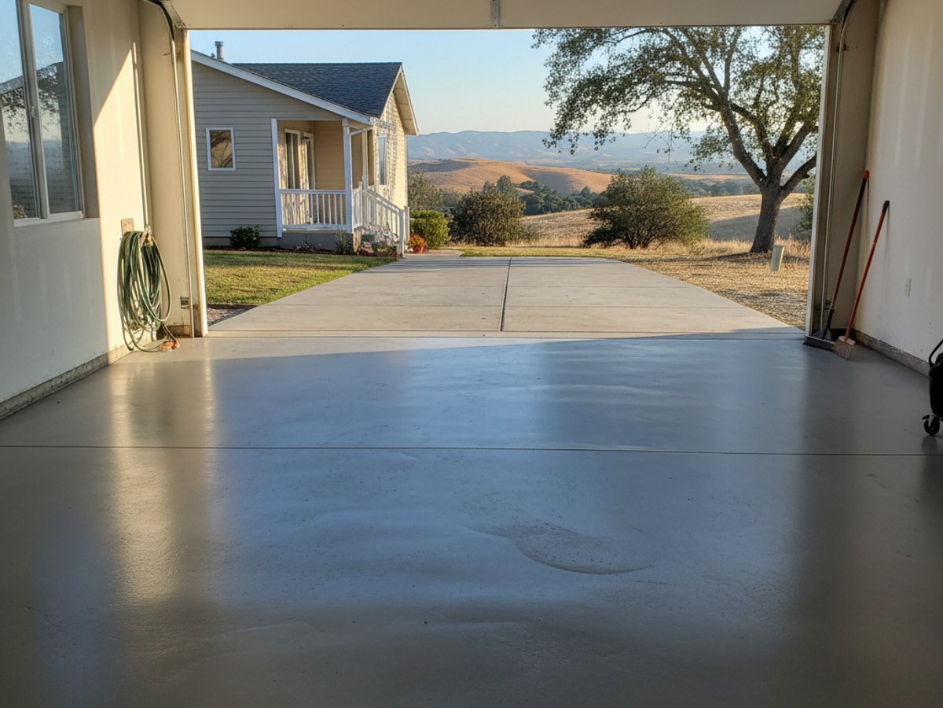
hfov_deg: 67.3
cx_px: 472
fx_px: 708
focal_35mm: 26
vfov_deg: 53.1
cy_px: 354
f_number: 1.6
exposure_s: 1/672
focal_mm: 5.7
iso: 1228
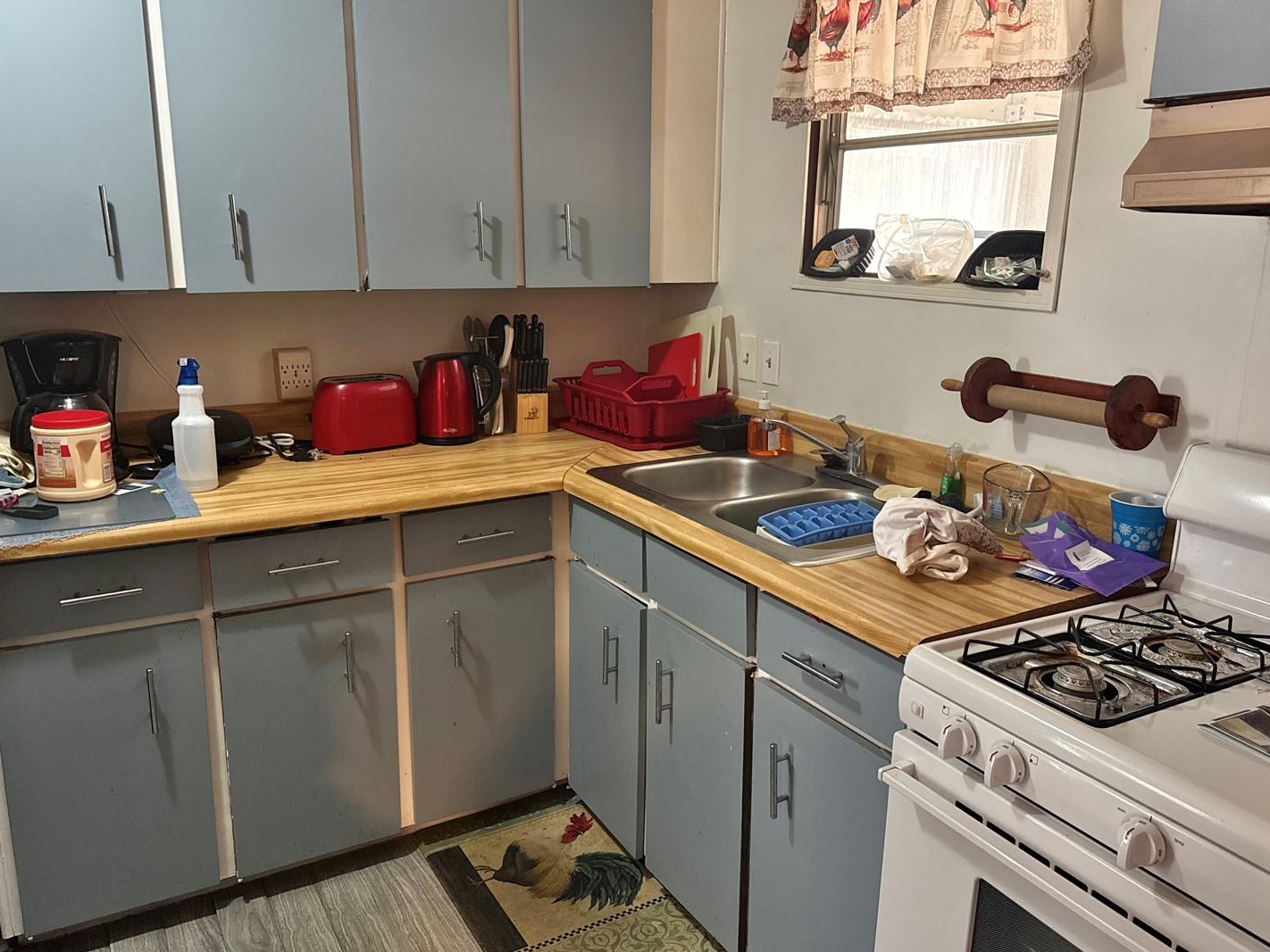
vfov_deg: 51.4
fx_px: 991
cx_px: 681
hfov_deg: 65.2
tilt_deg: -13.1
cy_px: 459
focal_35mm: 27
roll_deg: -1.7
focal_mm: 6.76
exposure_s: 1/60
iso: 500
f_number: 1.78
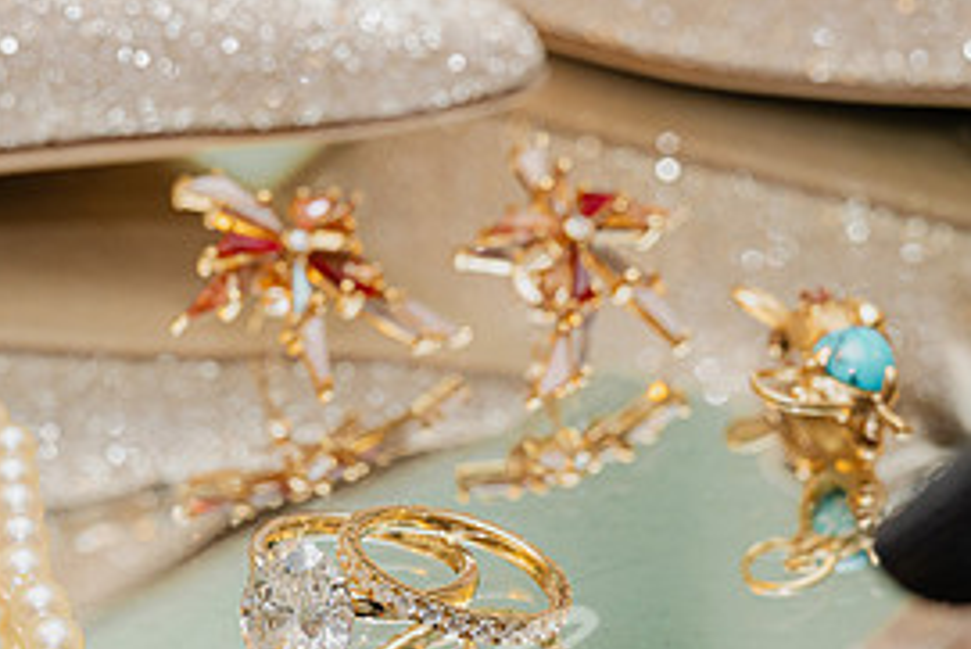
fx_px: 2887
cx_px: 391
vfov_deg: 12.8
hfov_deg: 19.1
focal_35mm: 107
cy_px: 403
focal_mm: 50
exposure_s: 1/100
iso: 1250
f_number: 7.1
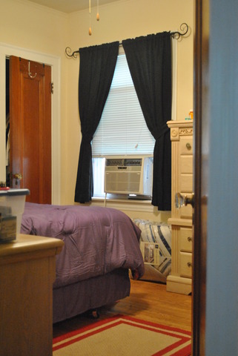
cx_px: 119
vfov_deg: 41.1
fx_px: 475
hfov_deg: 28.1
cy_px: 178
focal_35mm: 48
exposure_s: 1/25
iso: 1600
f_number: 4.8
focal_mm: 32
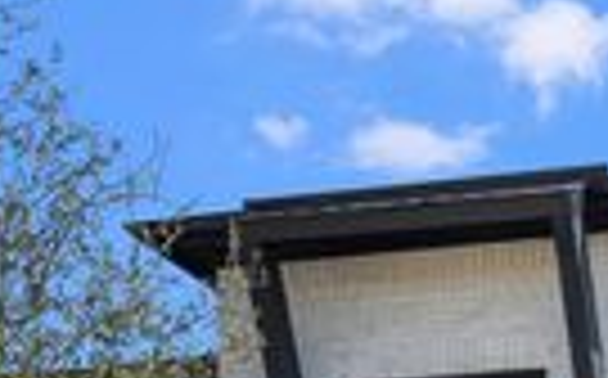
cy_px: 691
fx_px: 1125
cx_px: 869
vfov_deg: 16.0
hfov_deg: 24.6
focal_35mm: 68
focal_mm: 18
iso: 100
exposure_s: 1/250
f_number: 9
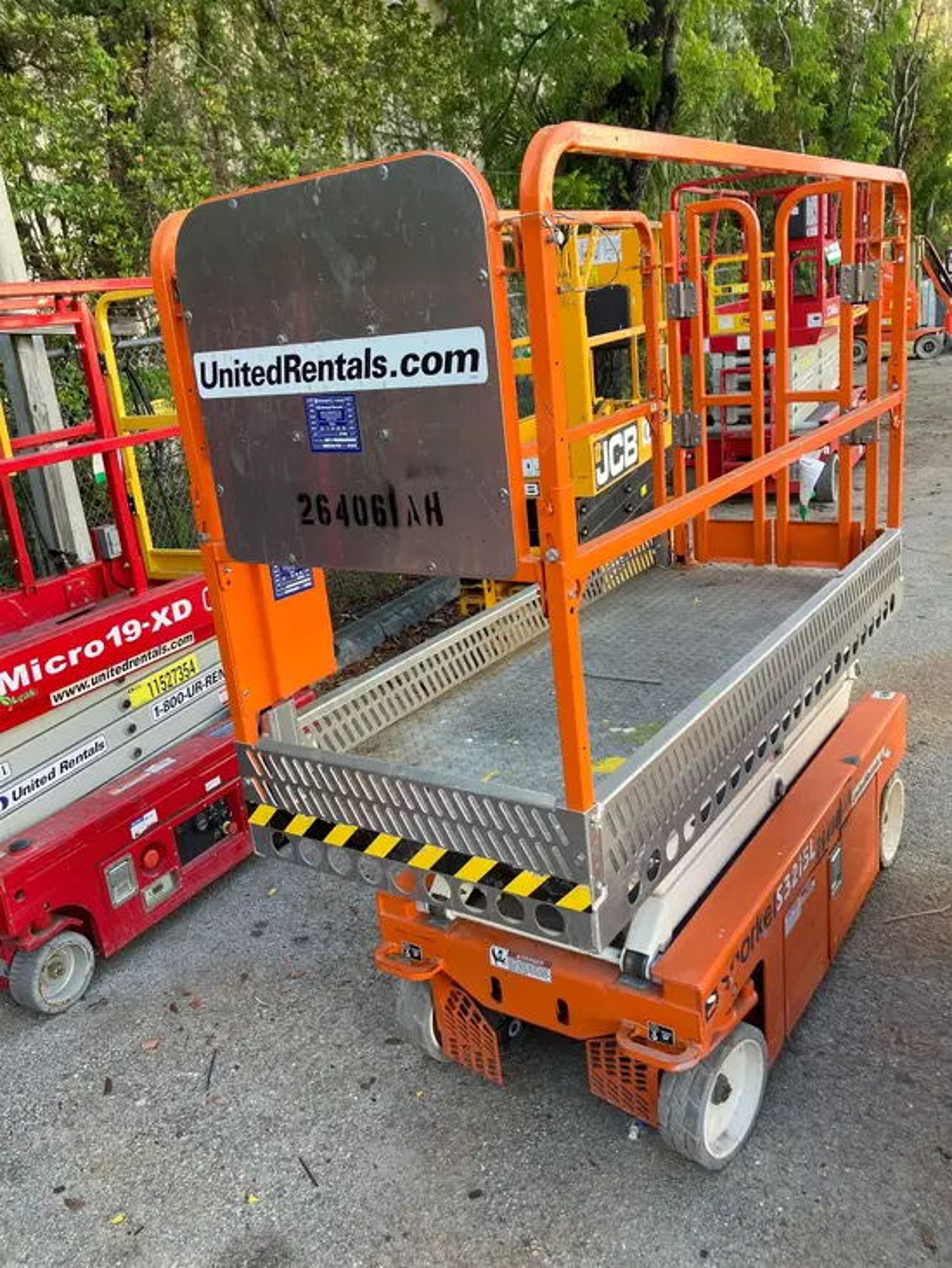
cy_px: 634
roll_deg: +5.5
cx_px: 476
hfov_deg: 49.8
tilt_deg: -17.0
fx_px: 1026
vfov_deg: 63.4
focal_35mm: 28
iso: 20
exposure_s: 1/102
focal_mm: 3.99
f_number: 1.8
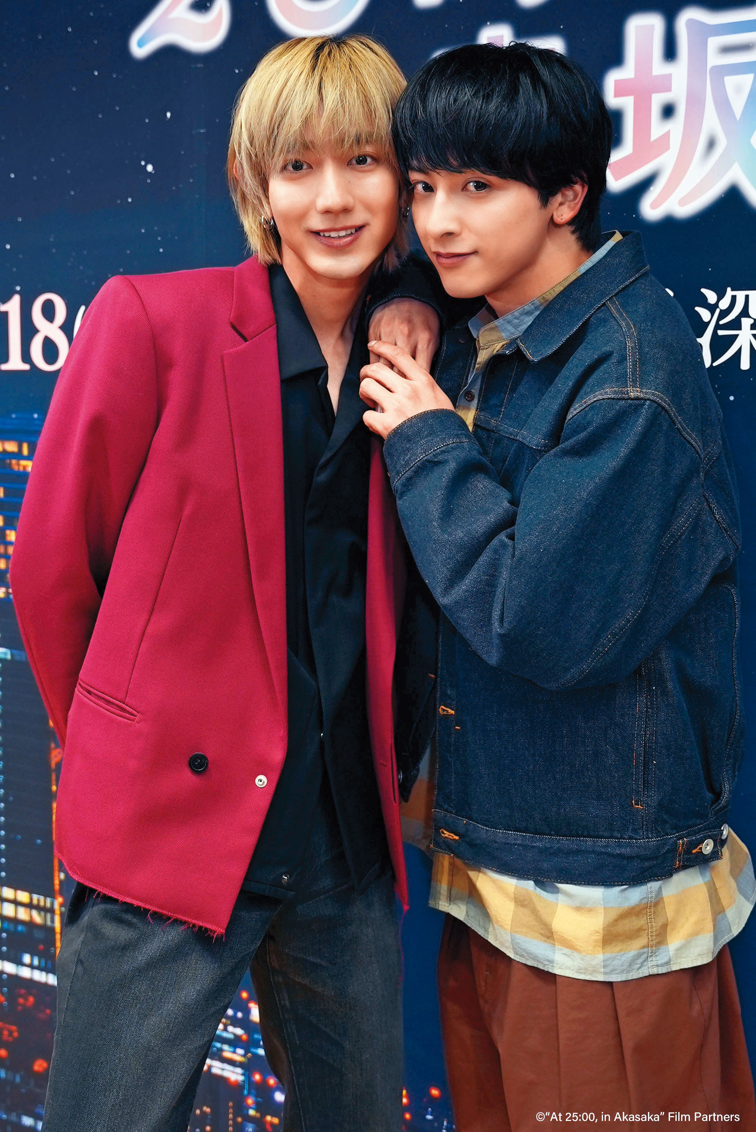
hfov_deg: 27.0
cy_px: 566
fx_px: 1573
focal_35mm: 50
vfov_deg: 39.6
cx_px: 378
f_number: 2.8
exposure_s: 1/100
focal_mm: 33.4
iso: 800
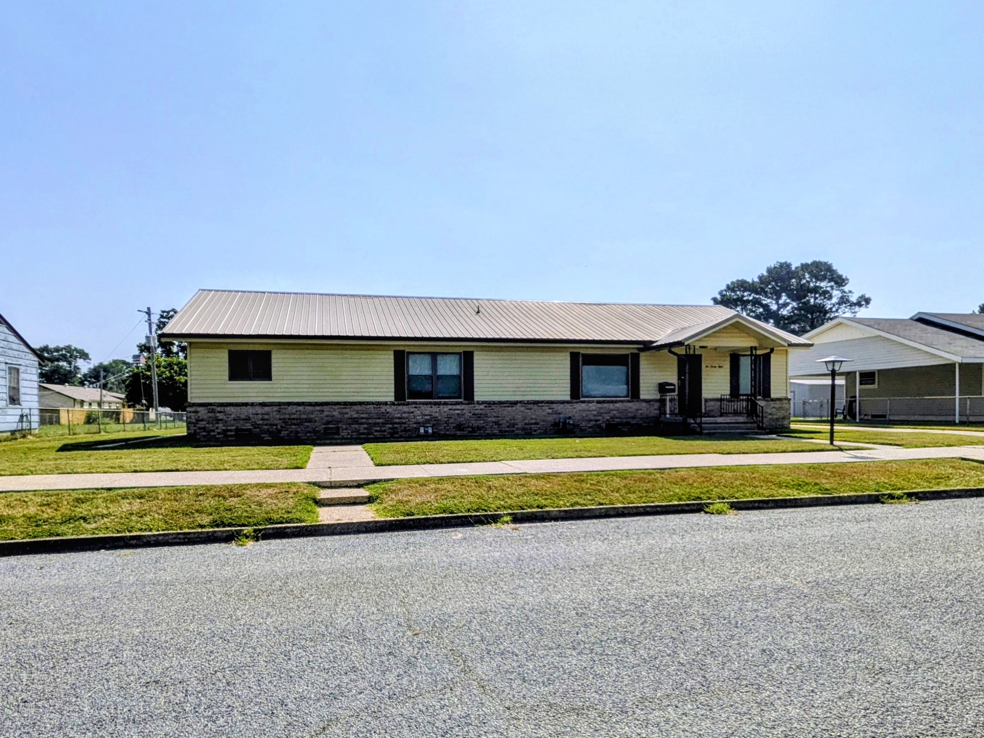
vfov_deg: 85.7
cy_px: 369
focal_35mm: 14
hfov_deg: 102.1
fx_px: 398
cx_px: 492
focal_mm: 1.85
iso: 49
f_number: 2.2
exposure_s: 1/4184
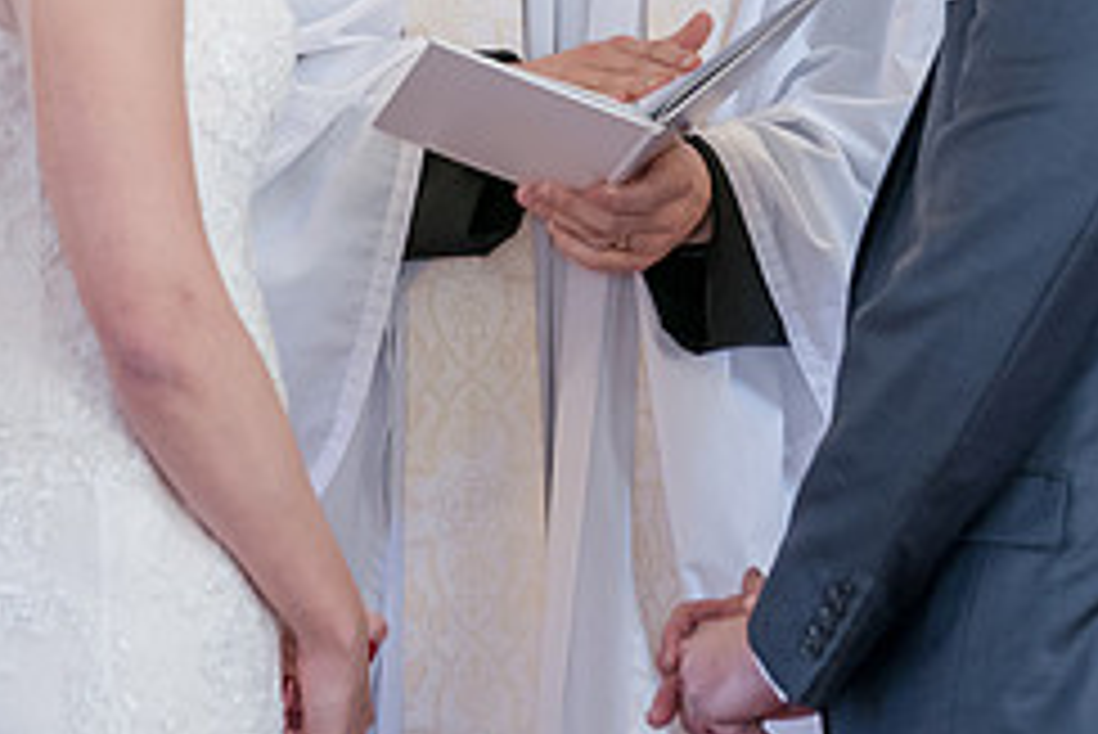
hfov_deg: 3.6
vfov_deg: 2.4
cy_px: -188
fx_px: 17700
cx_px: 560
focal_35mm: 580
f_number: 2.8
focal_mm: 200
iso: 2000
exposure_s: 1/100
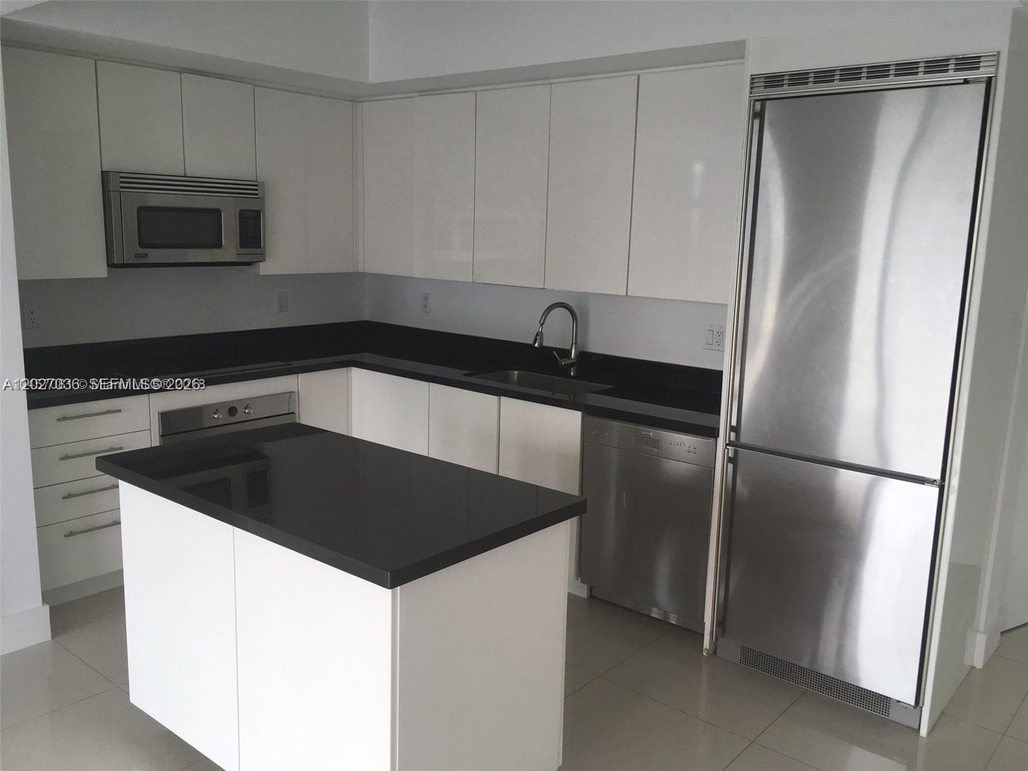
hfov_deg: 61.7
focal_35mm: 29
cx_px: 514
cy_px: 386
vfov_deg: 48.2
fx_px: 861
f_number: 2.2
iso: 40
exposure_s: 1/120
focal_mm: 4.15
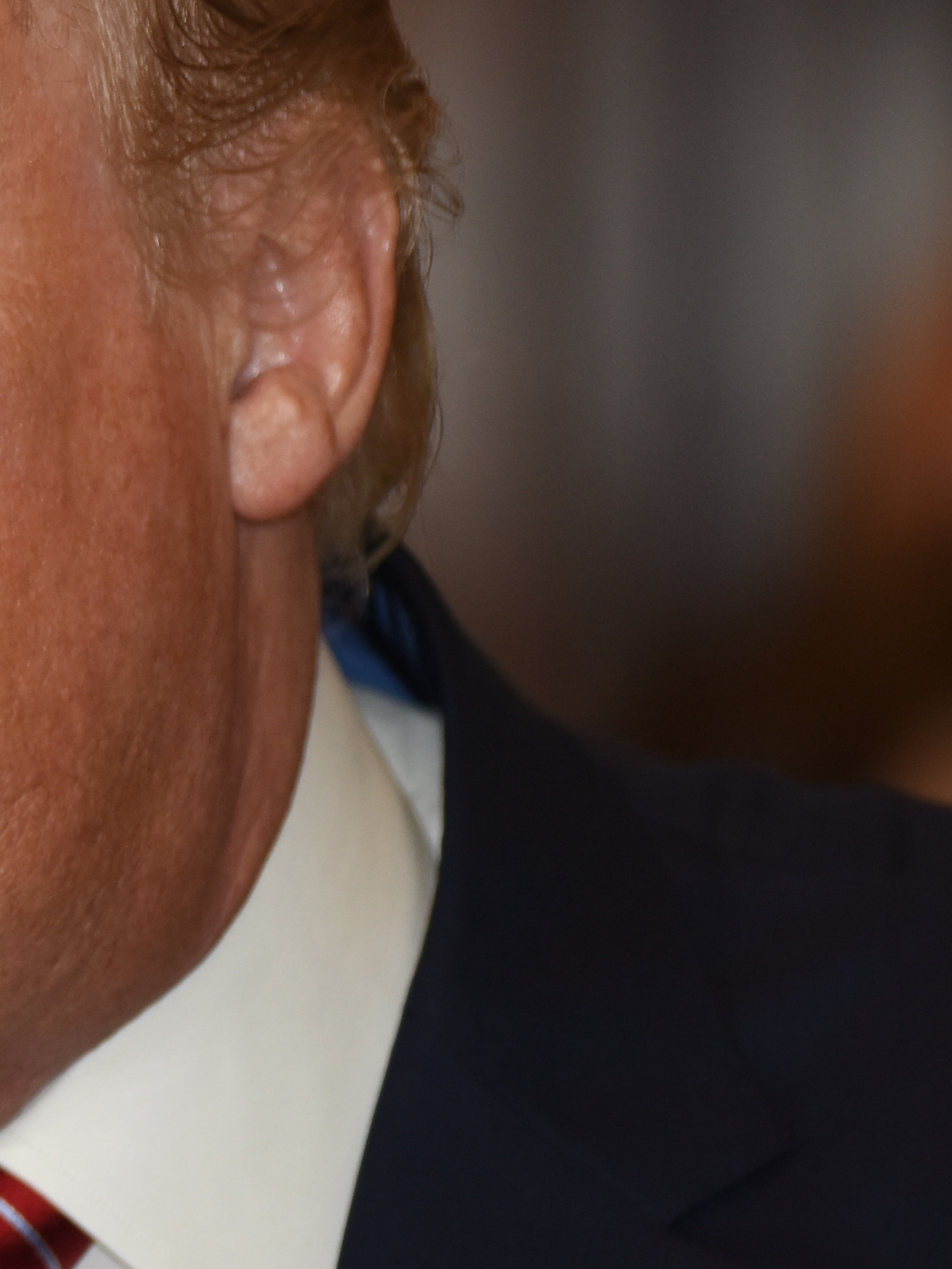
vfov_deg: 2.1
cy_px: 642
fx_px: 34276
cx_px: -691
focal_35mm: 935
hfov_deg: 1.6
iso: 800
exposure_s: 1/200
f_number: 4
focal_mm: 300
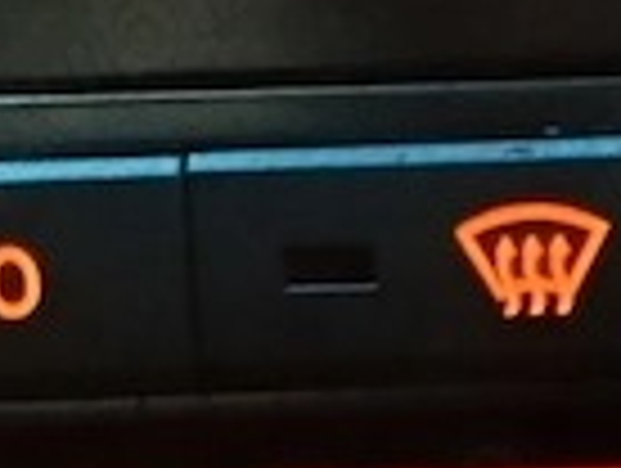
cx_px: 554
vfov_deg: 11.3
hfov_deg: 15.4
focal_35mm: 126
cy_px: 702
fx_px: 2264
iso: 2500
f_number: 1.8
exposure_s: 1/10
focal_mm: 4.22
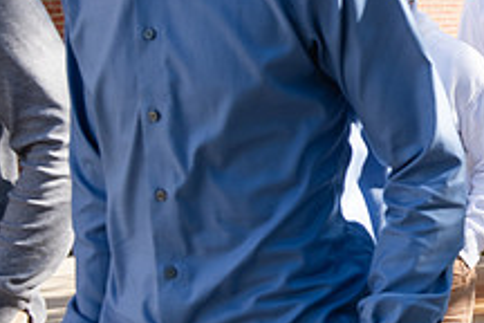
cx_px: 533
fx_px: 1371
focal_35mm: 102
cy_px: 151
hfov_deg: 19.2
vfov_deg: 13.4
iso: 400
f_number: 6.3
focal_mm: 38
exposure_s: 1/500
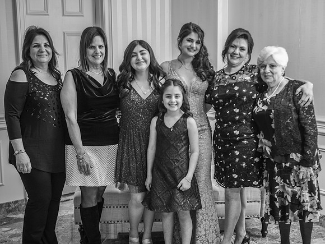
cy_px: 122
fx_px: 469
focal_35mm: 50
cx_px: 162
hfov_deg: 38.2
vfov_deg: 29.1
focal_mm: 25
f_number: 1.7
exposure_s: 1/80
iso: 500
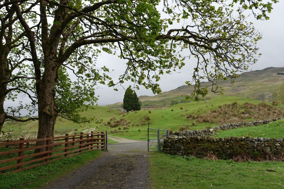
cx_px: 142
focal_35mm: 37
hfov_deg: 51.9
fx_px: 292
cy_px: 94
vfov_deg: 36.0
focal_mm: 13.53
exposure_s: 1/160
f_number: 5.6
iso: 125
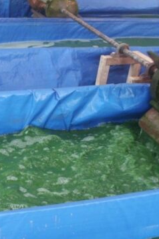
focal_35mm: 67
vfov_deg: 30.1
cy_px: 128
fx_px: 445
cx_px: 24
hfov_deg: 20.0
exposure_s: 1/80
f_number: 2.9
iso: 200
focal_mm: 6.3
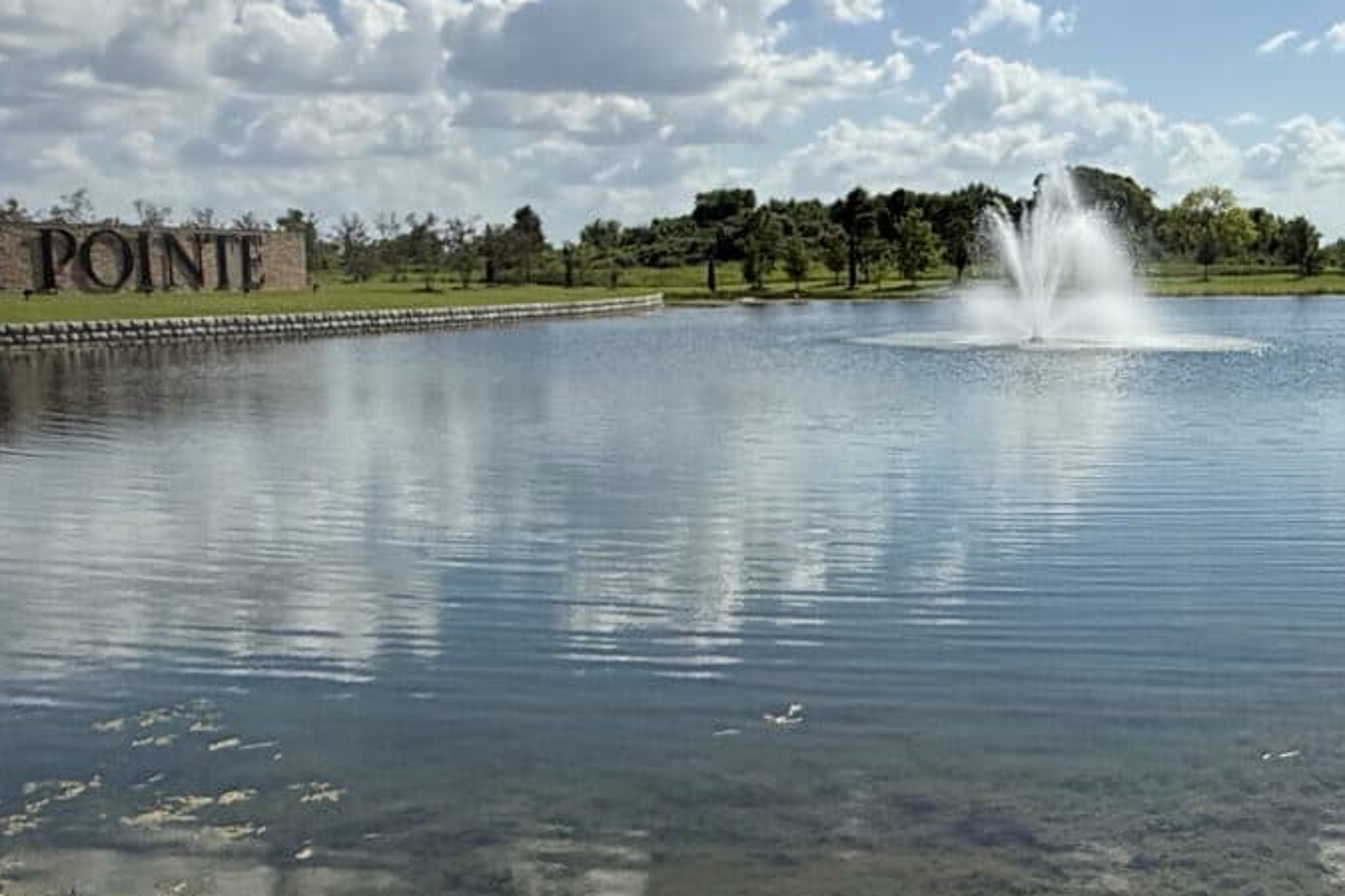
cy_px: 475
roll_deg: -0.5
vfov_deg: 33.4
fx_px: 1494
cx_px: 1121
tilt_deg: -8.0
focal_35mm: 40
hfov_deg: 45.4
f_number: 2.2
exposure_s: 1/6173
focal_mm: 2.22
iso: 64
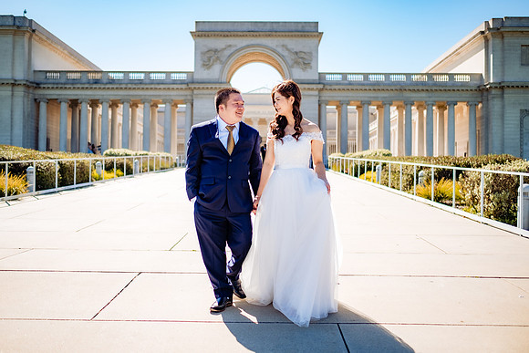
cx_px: 253
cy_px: 176
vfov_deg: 35.3
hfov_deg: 51.0
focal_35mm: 38
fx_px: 555
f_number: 1.4
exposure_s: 1/4000
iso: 200
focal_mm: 23
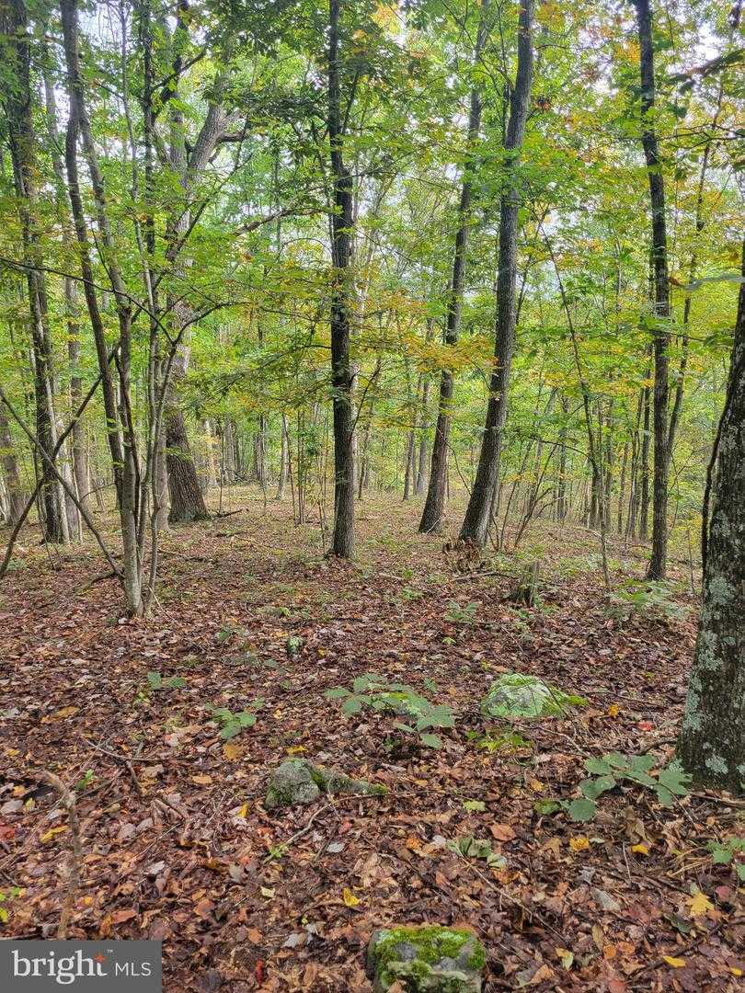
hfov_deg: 53.1
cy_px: 496
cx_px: 372
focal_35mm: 26
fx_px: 746
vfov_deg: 67.3
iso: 50
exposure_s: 1/120
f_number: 1.8
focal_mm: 5.4
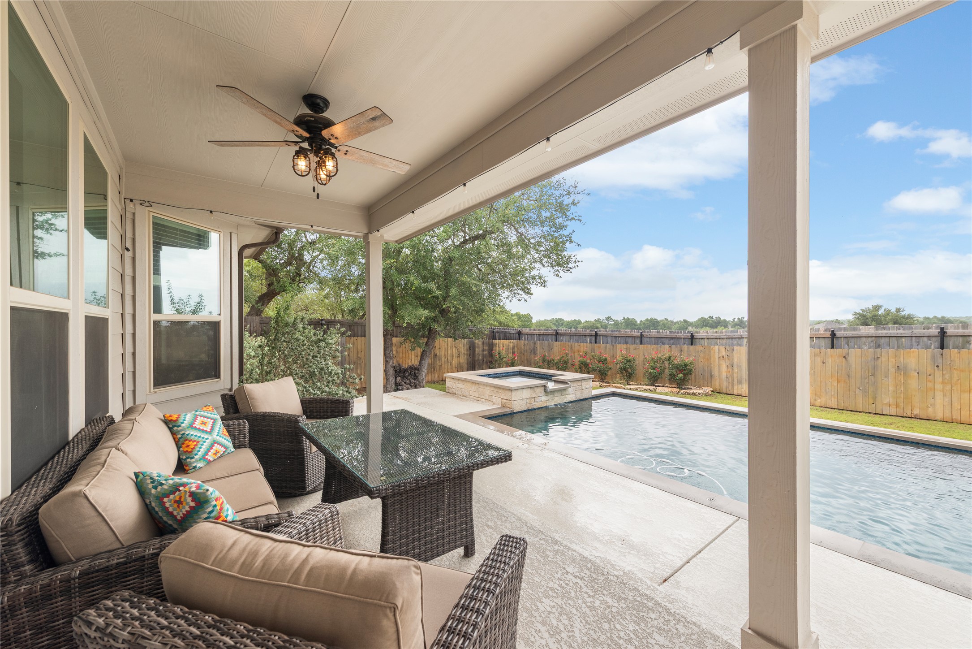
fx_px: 378
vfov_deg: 81.2
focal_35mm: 14
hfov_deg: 104.2
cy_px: 324
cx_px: 486
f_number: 8
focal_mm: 14
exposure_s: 1/125
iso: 400
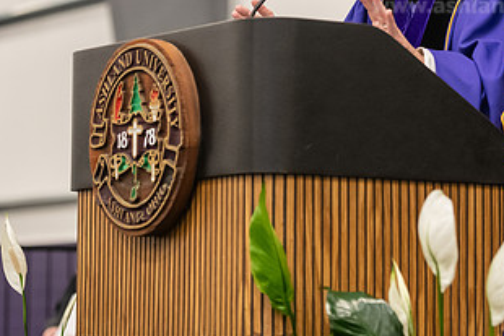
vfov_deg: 7.7
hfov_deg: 11.5
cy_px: 40
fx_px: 2493
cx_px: 298
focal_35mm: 178
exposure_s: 1/200
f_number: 3.2
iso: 3200
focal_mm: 95
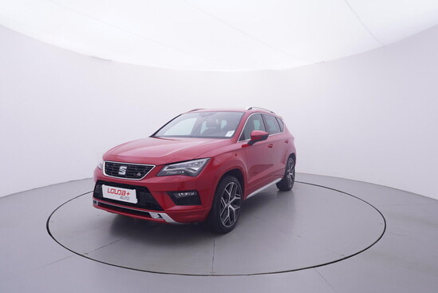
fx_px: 274
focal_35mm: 22
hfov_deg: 77.3
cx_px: 219
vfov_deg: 56.2
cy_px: 146
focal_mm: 15
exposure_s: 1/80
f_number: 5
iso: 200
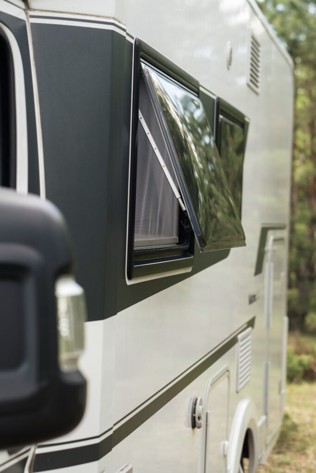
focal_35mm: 84
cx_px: 158
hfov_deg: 16.3
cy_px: 236
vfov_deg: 24.2
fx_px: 1106
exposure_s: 1/500
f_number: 3.2
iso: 160
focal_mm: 56
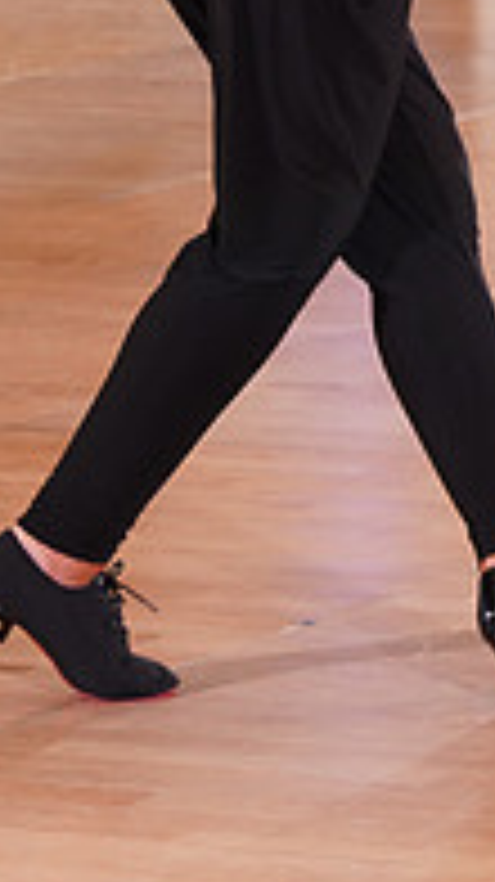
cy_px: -374
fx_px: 7620
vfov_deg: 6.6
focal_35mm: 326
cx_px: 574
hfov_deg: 3.7
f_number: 5.6
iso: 1600
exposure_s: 1/160
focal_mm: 105
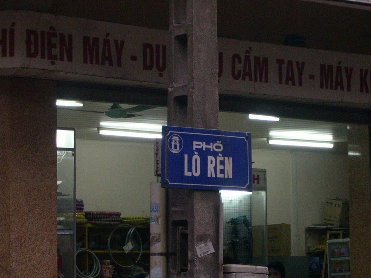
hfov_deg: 12.8
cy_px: 154
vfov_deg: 9.6
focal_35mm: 154
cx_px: 206
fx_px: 1651
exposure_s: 1/60
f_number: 4.9
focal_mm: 24
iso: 400
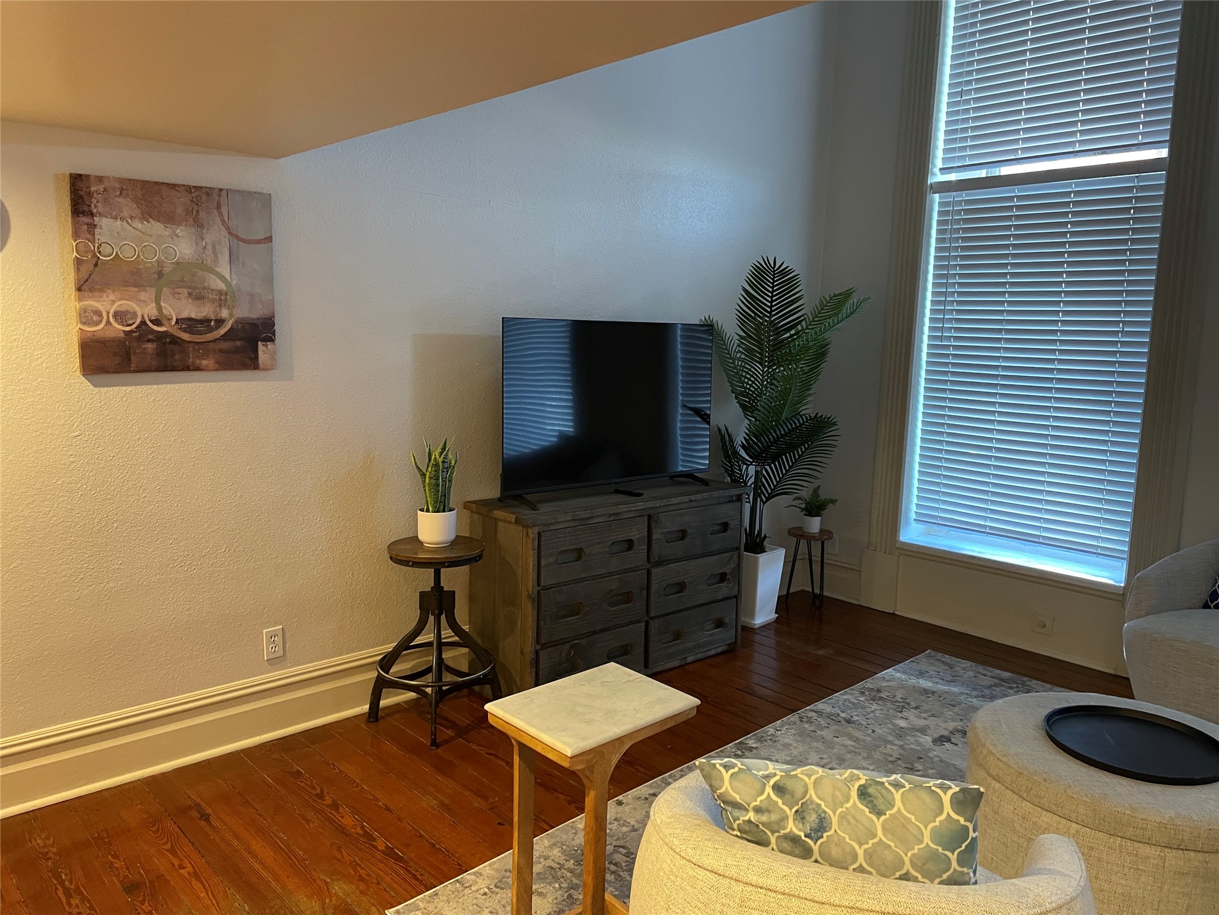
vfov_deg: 53.1
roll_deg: -1.6
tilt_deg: -8.6
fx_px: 916
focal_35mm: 26
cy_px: 458
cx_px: 610
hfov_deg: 67.3
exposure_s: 1/60
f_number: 1.6
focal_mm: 4.2
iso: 320
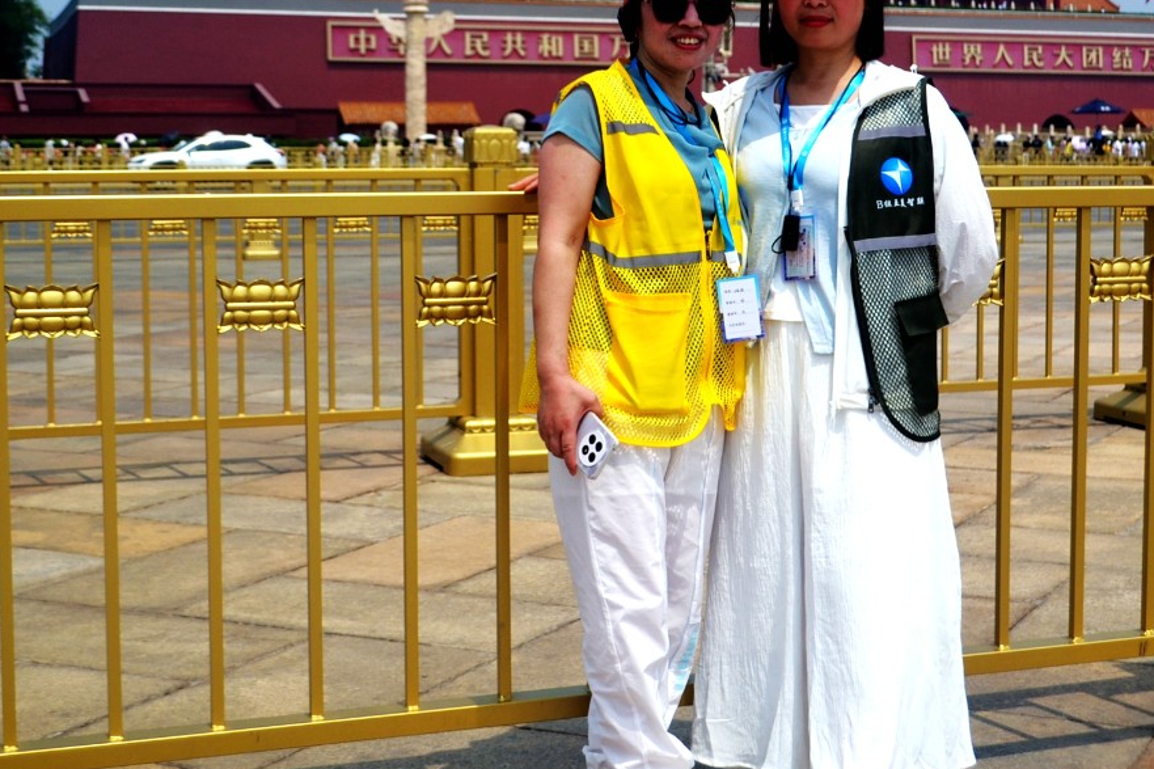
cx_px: 668
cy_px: 247
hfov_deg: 32.3
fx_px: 1987
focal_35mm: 62
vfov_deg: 21.8
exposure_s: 1/1250
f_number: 4.2
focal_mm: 26
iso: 100
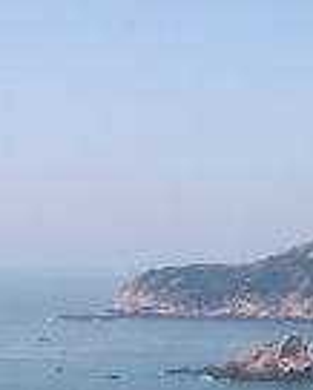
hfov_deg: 9.1
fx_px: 1689
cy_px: 291
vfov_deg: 13.1
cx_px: 841
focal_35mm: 146
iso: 25
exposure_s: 1/1603
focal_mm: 4.15
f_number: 2.2
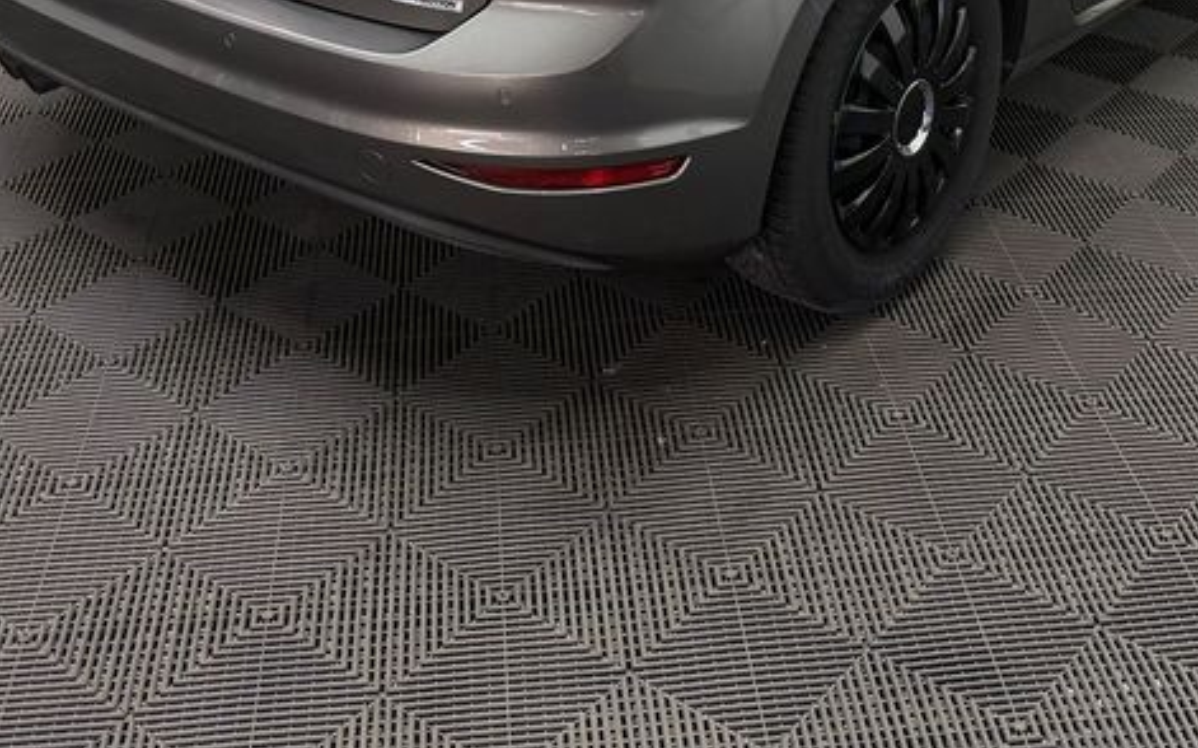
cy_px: -193
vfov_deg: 21.8
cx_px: 674
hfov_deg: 37.5
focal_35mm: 54
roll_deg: -0.1
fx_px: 1762
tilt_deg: -17.0
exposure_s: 1/100
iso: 200
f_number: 1.78
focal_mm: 6.76
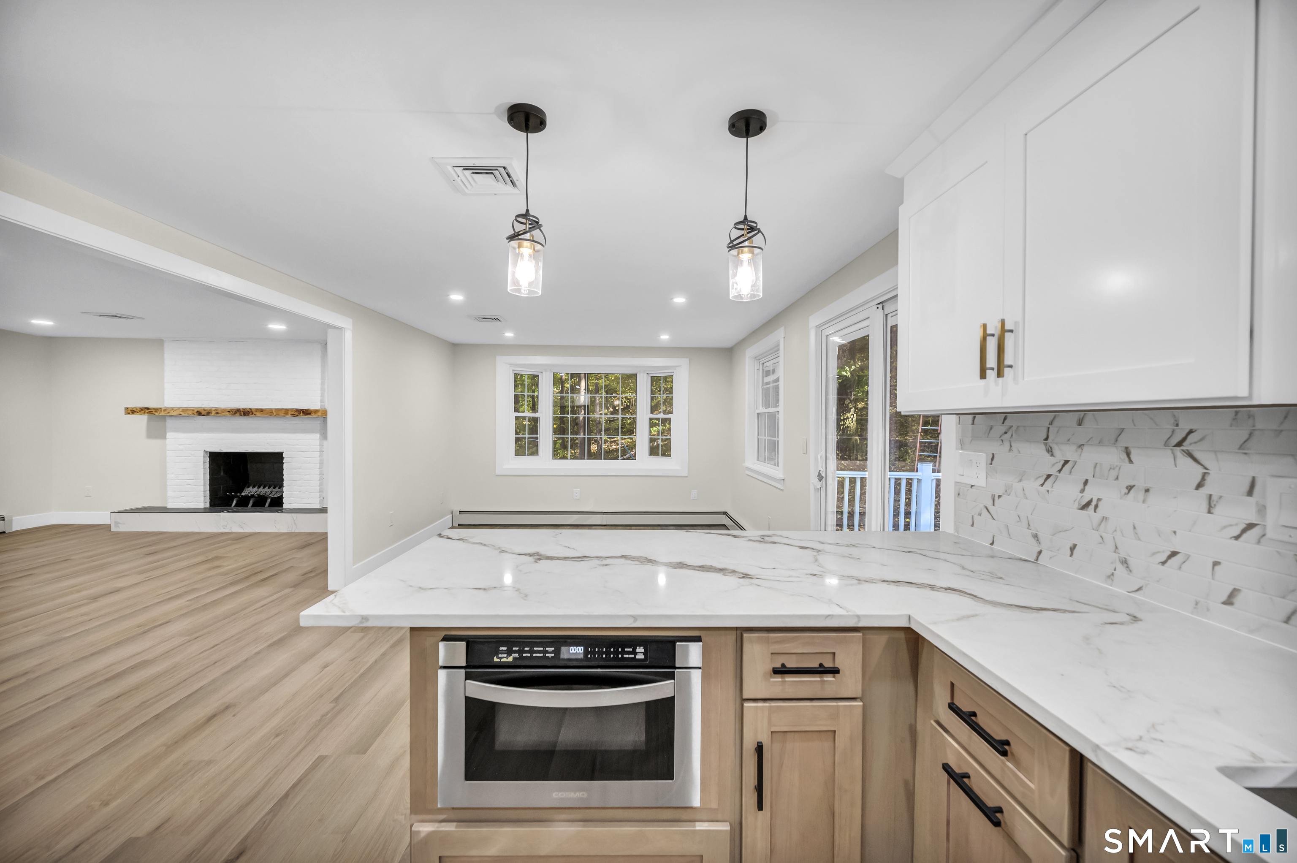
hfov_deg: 104.3
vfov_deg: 81.1
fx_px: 504
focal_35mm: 14
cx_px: 648
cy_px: 432
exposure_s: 1/20
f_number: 7.1
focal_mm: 14
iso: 320
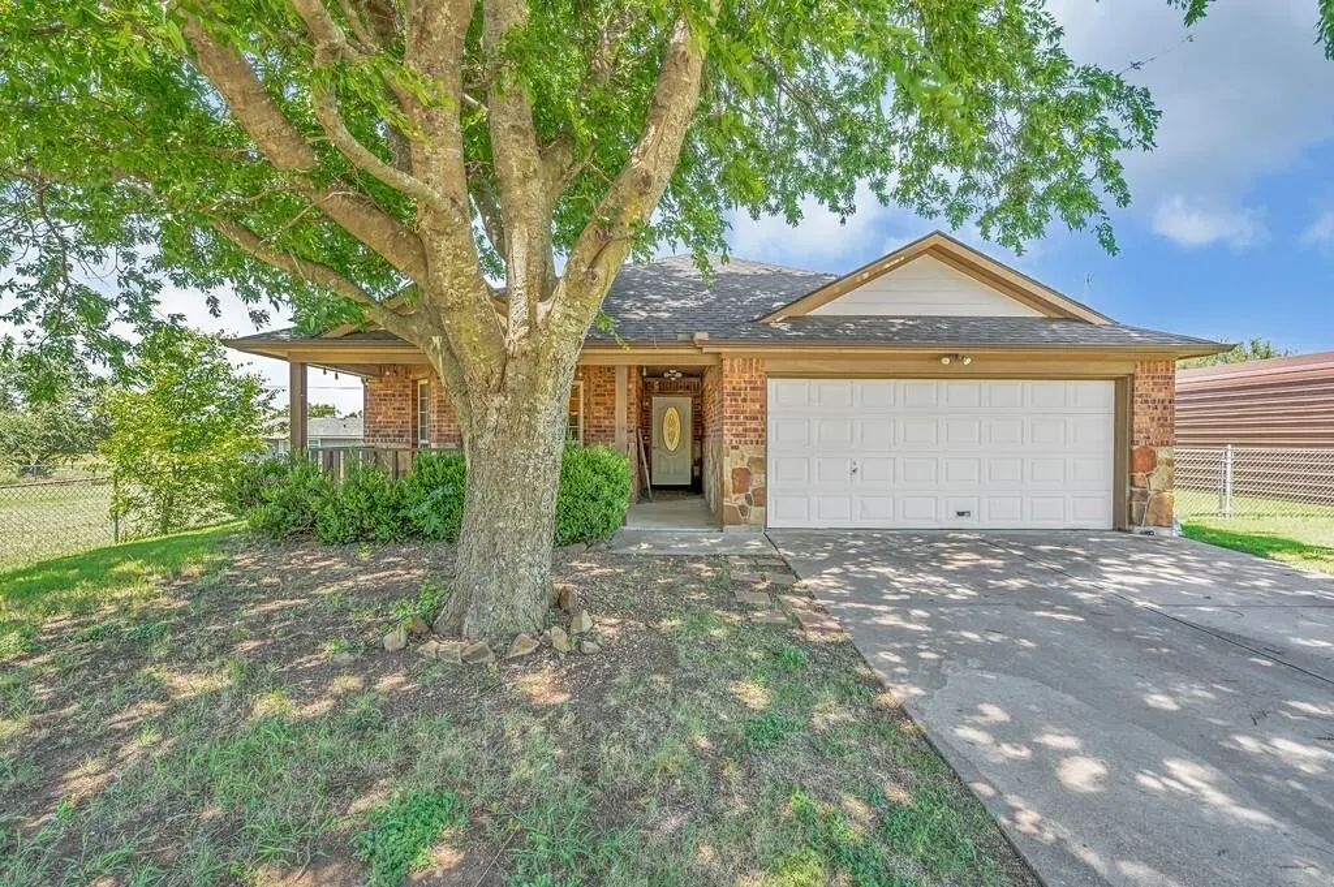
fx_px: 592
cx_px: 667
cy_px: 444
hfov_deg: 96.8
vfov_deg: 73.7
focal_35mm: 16
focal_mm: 16
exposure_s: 1/30
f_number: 8
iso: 100
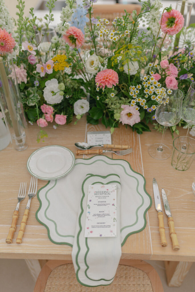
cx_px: 98
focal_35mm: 35
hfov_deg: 37.9
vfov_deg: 54.4
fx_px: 284
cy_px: 146
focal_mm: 35
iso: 100
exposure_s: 1/1000
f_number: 1.6
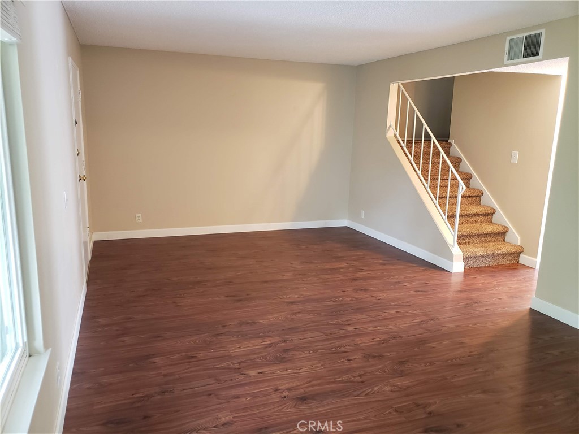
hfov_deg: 67.3
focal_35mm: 26
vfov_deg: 53.1
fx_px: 435
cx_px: 290
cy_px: 217
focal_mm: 4.3
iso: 250
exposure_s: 1/20
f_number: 1.5
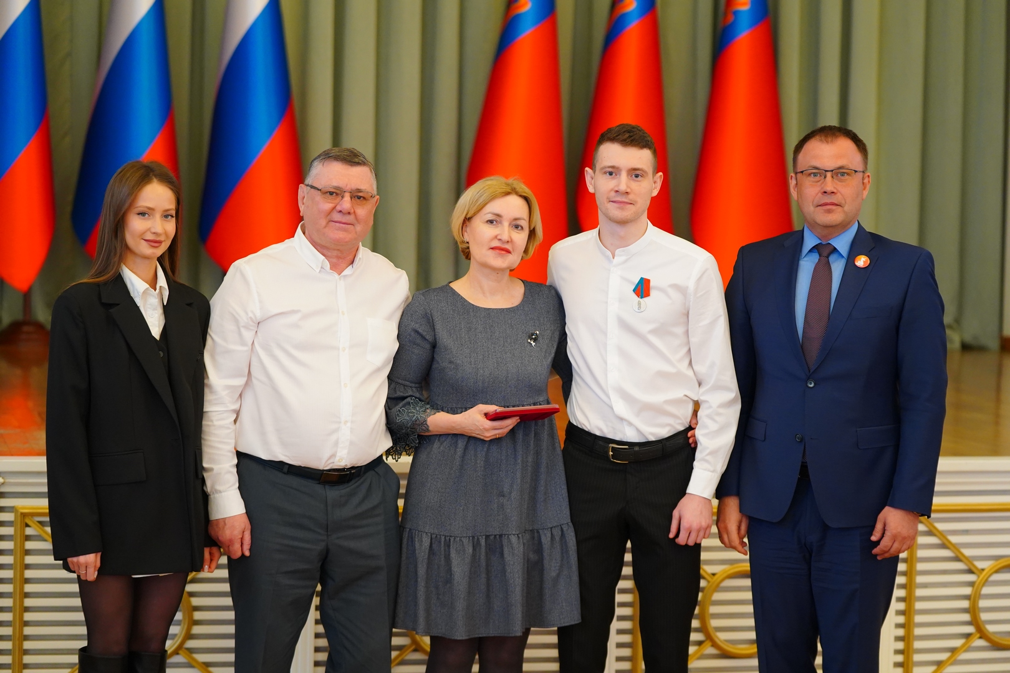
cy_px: 336
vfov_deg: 16.7
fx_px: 2300
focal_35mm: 82
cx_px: 505
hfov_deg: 24.8
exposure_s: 1/250
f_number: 2.8
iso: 3200
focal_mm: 82
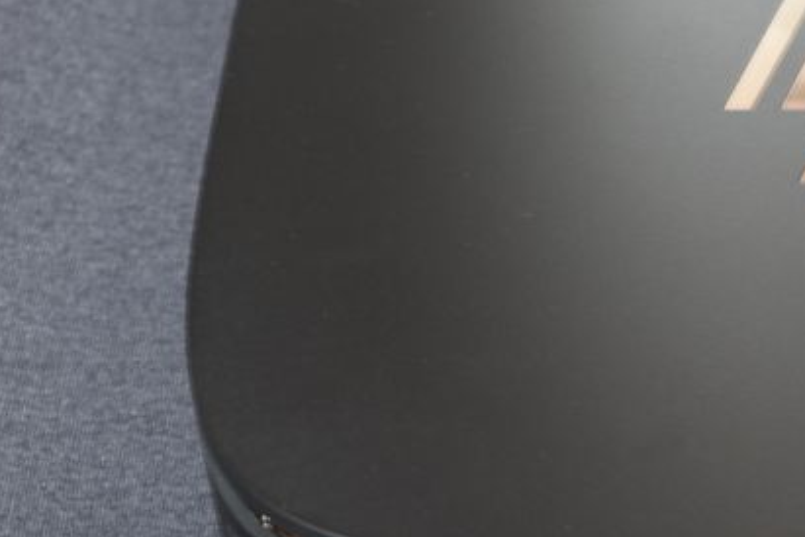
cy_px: 86
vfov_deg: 9.8
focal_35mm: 140
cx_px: 834
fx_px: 3130
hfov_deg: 14.4
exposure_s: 1/4
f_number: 6.3
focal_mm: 32
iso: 200
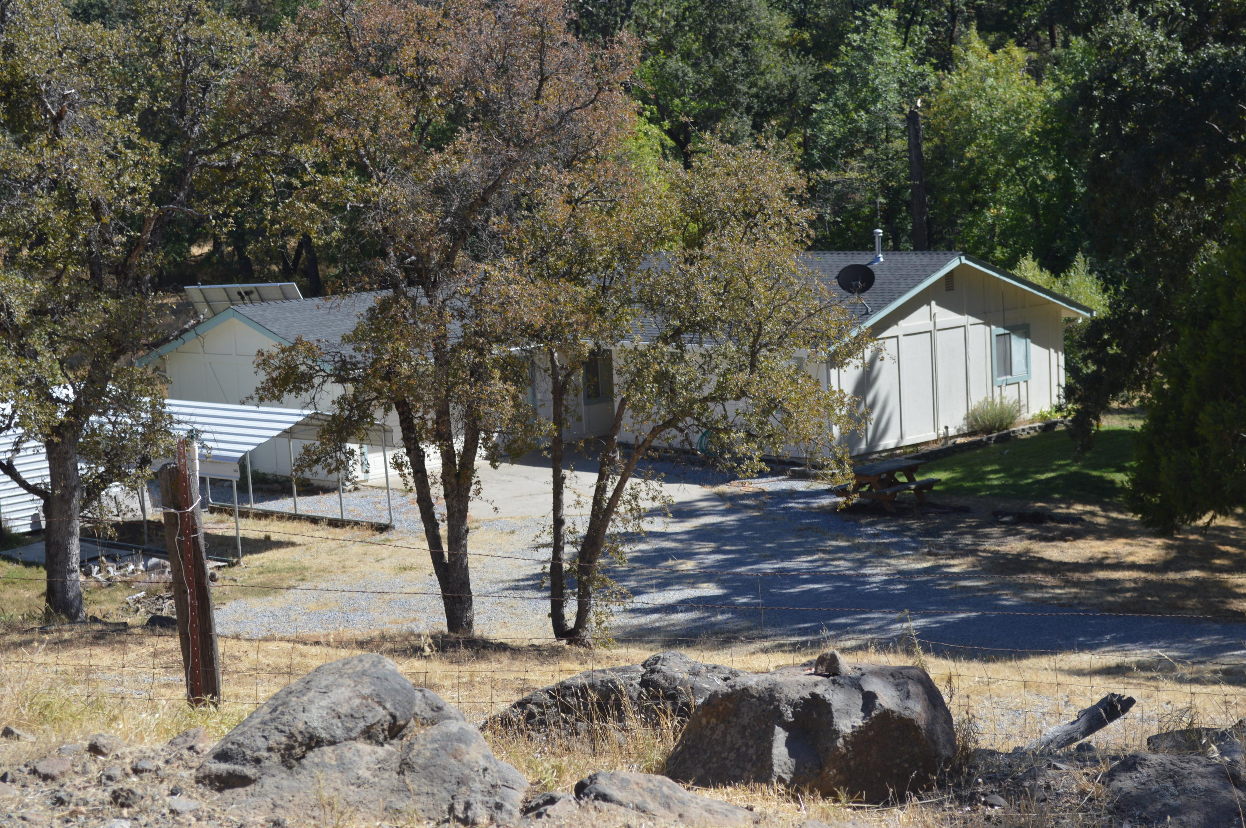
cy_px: 414
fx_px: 2334
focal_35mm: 68
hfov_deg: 29.9
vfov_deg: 20.1
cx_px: 623
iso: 100
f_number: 7.1
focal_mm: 45
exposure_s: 1/200
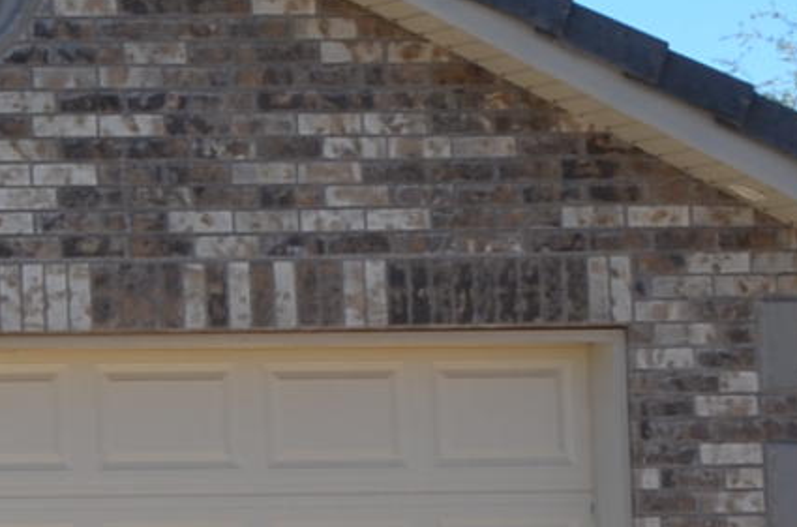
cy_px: 142
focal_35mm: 212
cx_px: -1675
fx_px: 4681
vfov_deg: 6.4
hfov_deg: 8.1
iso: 125
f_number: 8
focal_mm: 20
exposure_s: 1/250
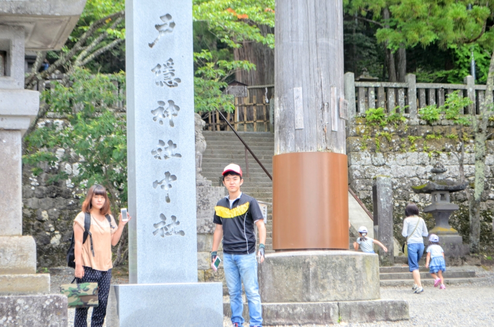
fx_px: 1068
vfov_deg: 17.4
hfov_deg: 26.0
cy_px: 164
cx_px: 247
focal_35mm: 78
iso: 200
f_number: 7.1
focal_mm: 52
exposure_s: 1/200
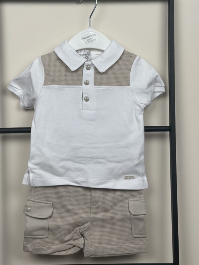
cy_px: 111
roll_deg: +0.4
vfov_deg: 30.7
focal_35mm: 63
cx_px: 86
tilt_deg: +0.3
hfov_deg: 23.3
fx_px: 483
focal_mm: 6.86
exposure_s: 1/380
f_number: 1.78
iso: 80
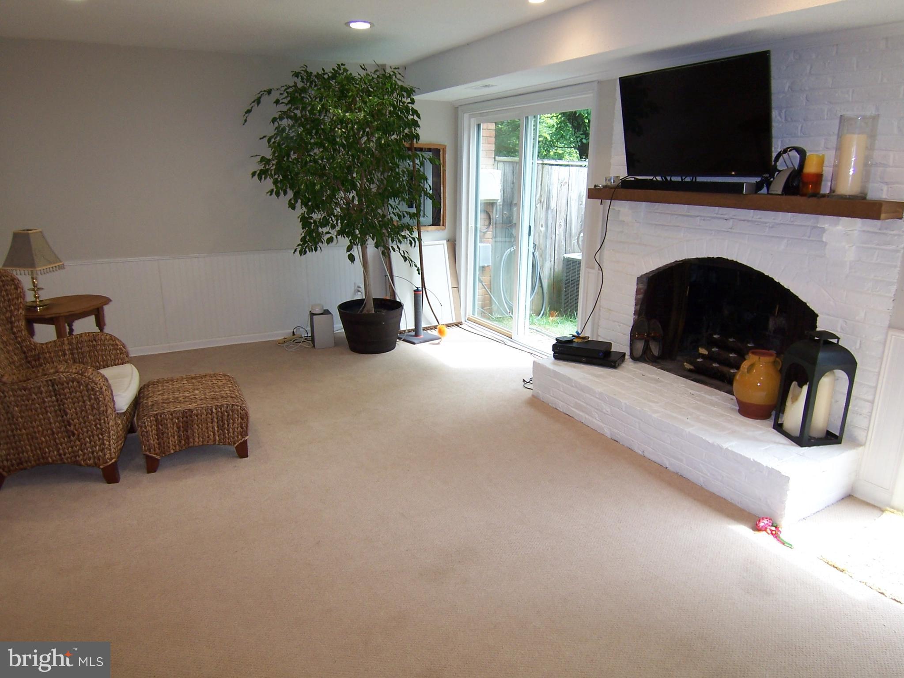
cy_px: 339
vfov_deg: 58.9
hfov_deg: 73.9
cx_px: 452
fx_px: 601
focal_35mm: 23
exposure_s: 1/40
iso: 64
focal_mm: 3.8
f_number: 2.8
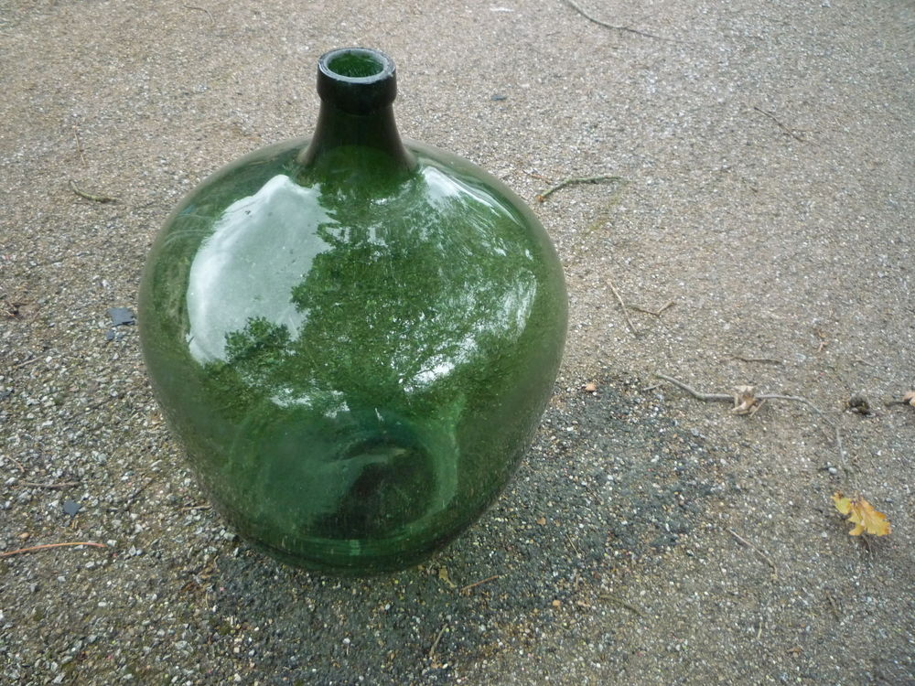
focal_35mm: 30
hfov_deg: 60.0
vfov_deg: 46.8
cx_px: 458
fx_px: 793
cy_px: 343
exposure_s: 1/30
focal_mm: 5.2
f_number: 3.3
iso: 320
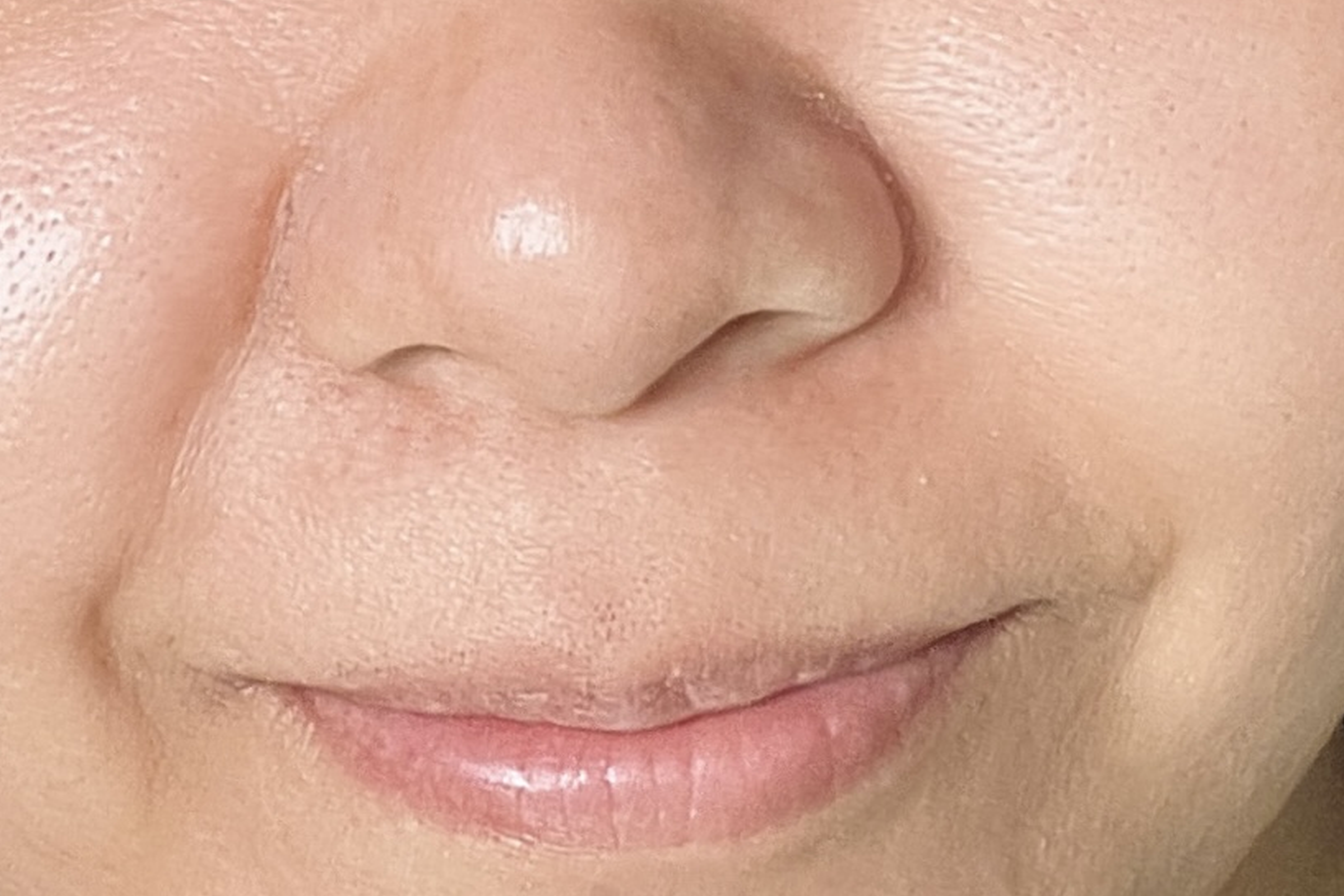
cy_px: -212
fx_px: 3323
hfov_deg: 22.7
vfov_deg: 14.8
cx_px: 373
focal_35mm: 89
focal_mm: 2.71
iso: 160
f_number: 2.2
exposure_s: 1/60
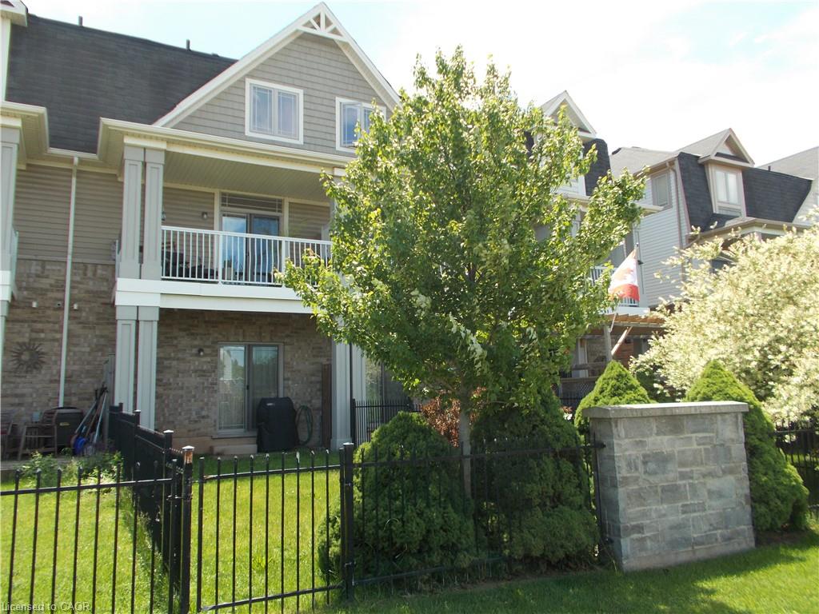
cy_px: 307
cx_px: 410
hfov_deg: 67.3
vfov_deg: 53.1
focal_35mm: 26
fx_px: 615
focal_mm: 4.6
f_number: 3.2
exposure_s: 1/250
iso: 80
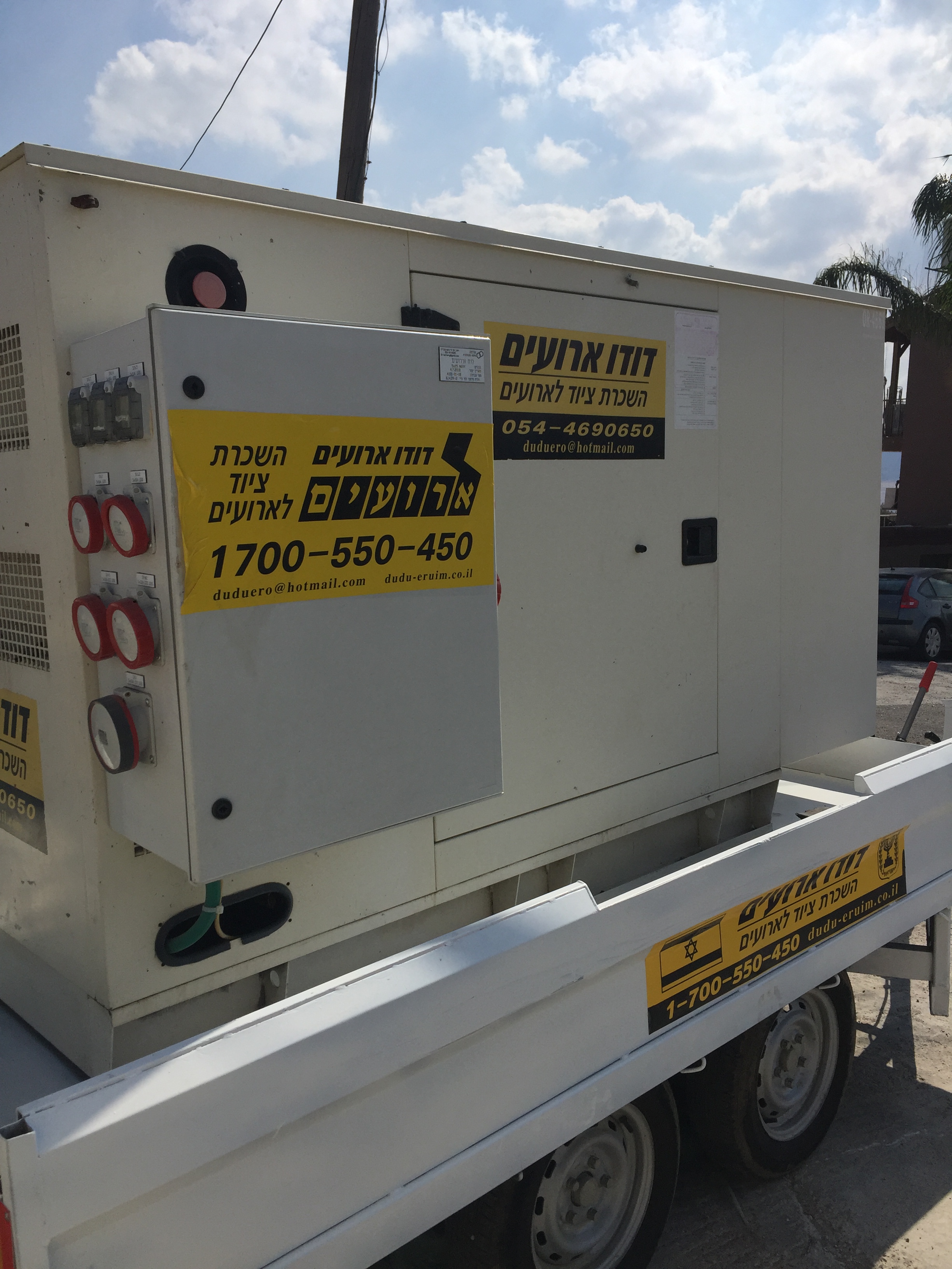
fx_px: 1063
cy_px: 634
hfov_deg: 48.2
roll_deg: -0.4
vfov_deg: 61.7
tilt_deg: -7.8
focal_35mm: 29
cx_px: 476
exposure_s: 1/5650
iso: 32
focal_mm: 4.15
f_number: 2.2
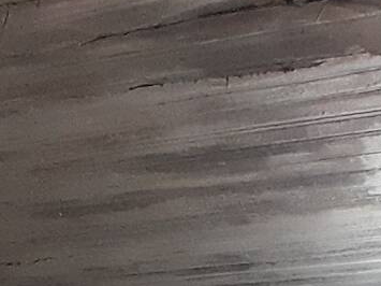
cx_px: 326
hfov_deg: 27.4
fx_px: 759
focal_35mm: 69
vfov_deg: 16.4
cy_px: 570
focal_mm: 1.46
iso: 500
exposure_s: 1/20
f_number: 2.2
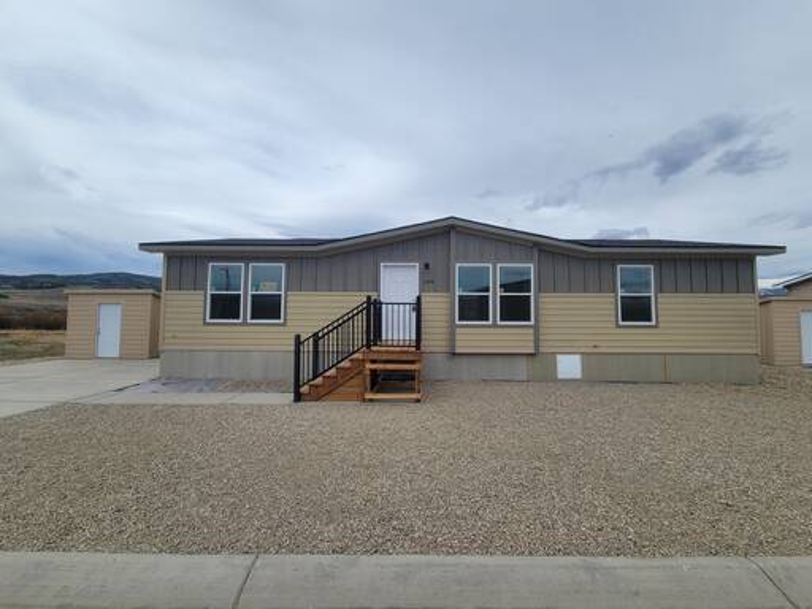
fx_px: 305
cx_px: 406
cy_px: 304
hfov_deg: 106.2
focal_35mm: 13
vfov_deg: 89.9
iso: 50
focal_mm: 2.2
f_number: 2.2
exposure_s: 1/3034
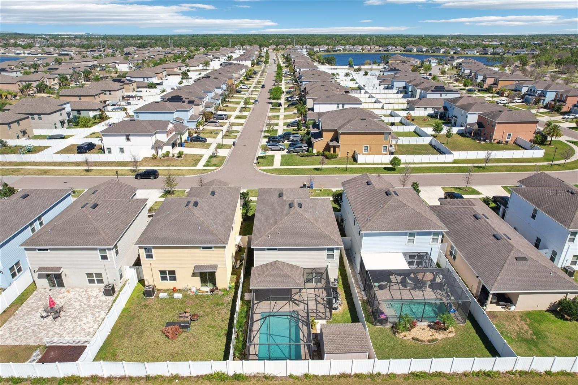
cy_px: 192
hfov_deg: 78.6
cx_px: 289
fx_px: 353
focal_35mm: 22
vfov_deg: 57.2
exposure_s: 1/500
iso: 100
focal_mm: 8.4
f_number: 2.8
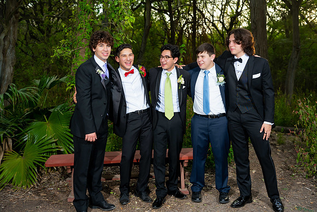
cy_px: 106
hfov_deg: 47.4
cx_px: 158
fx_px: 361
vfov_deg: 32.6
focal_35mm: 41
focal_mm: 41
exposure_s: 1/200
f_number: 3.2
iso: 160
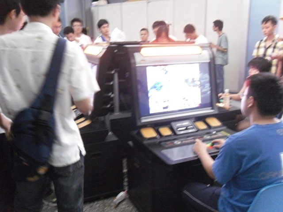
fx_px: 368
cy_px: 106
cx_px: 142
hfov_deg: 42.1
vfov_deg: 32.2
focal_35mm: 45
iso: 800
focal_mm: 6.3
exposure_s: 1/8
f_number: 3.5
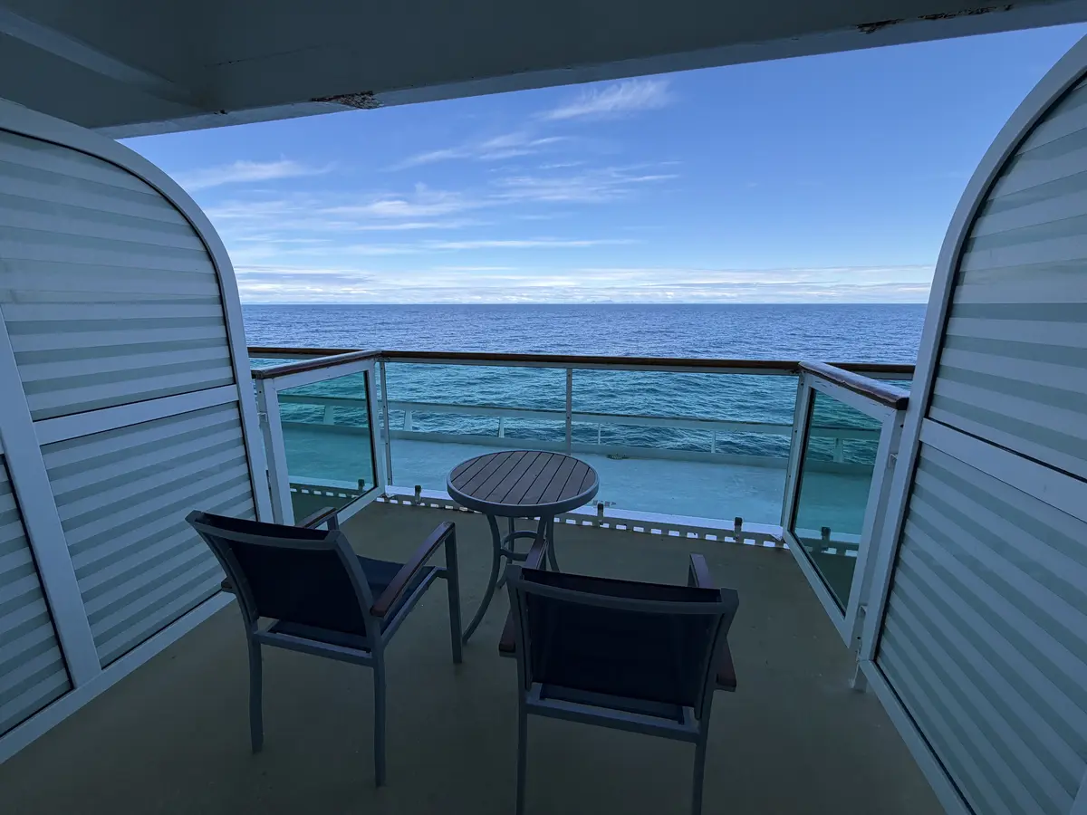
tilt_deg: -12.9
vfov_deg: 85.7
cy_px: 408
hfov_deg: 102.1
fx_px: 440
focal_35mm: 14
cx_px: 544
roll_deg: -1.0
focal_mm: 2.22
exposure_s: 1/770
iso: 32
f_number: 2.2
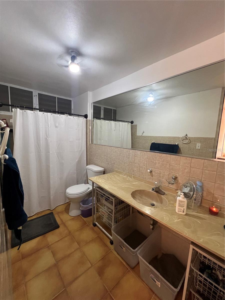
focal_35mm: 13
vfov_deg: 106.2
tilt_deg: -6.4
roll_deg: -1.5
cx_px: 112
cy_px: 150
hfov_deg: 89.9
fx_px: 113
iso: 250
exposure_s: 1/70
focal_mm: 1.57
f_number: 1.8
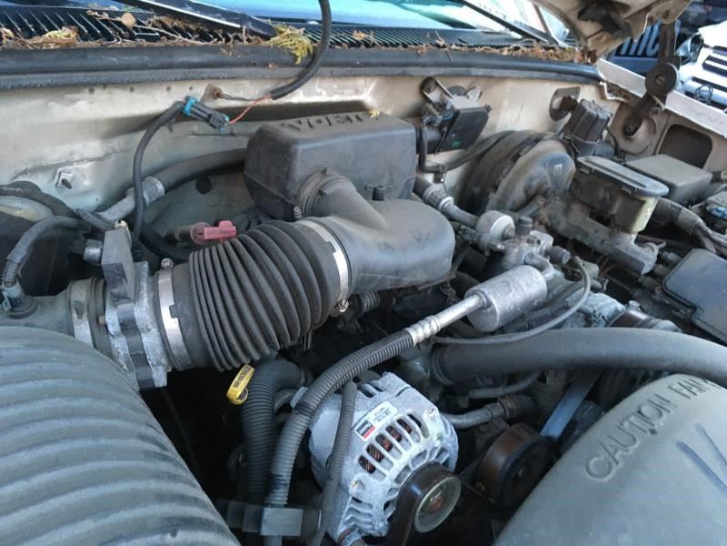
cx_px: 364
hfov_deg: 61.7
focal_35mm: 29
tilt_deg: -23.7
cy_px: 273
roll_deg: -11.7
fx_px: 609
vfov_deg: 48.2
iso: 200
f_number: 2.2
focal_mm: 4.15
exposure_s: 1/30
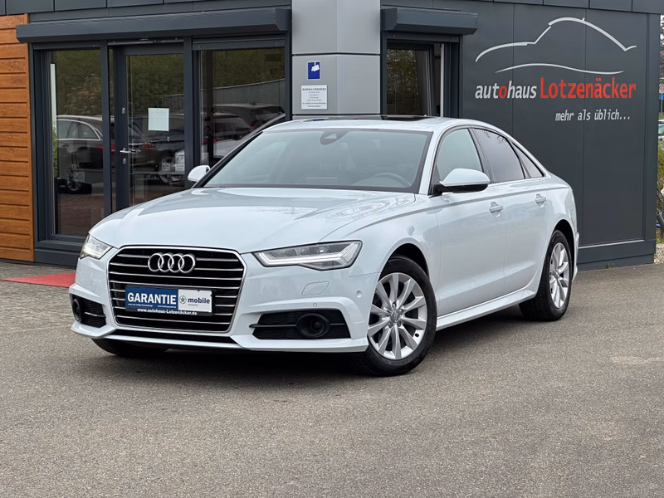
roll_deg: +0.7
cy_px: 249
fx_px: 1477
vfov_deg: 19.1
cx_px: 332
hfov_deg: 25.3
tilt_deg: -6.4
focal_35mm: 77
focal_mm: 9
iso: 32
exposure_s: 1/261
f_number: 2.8
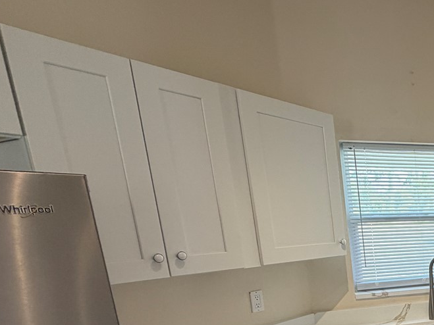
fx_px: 426
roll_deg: +2.5
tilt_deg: -12.6
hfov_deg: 40.3
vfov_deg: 38.3
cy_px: 306
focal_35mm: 34
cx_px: 506
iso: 160
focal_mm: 2.22
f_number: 2.2
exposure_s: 1/60
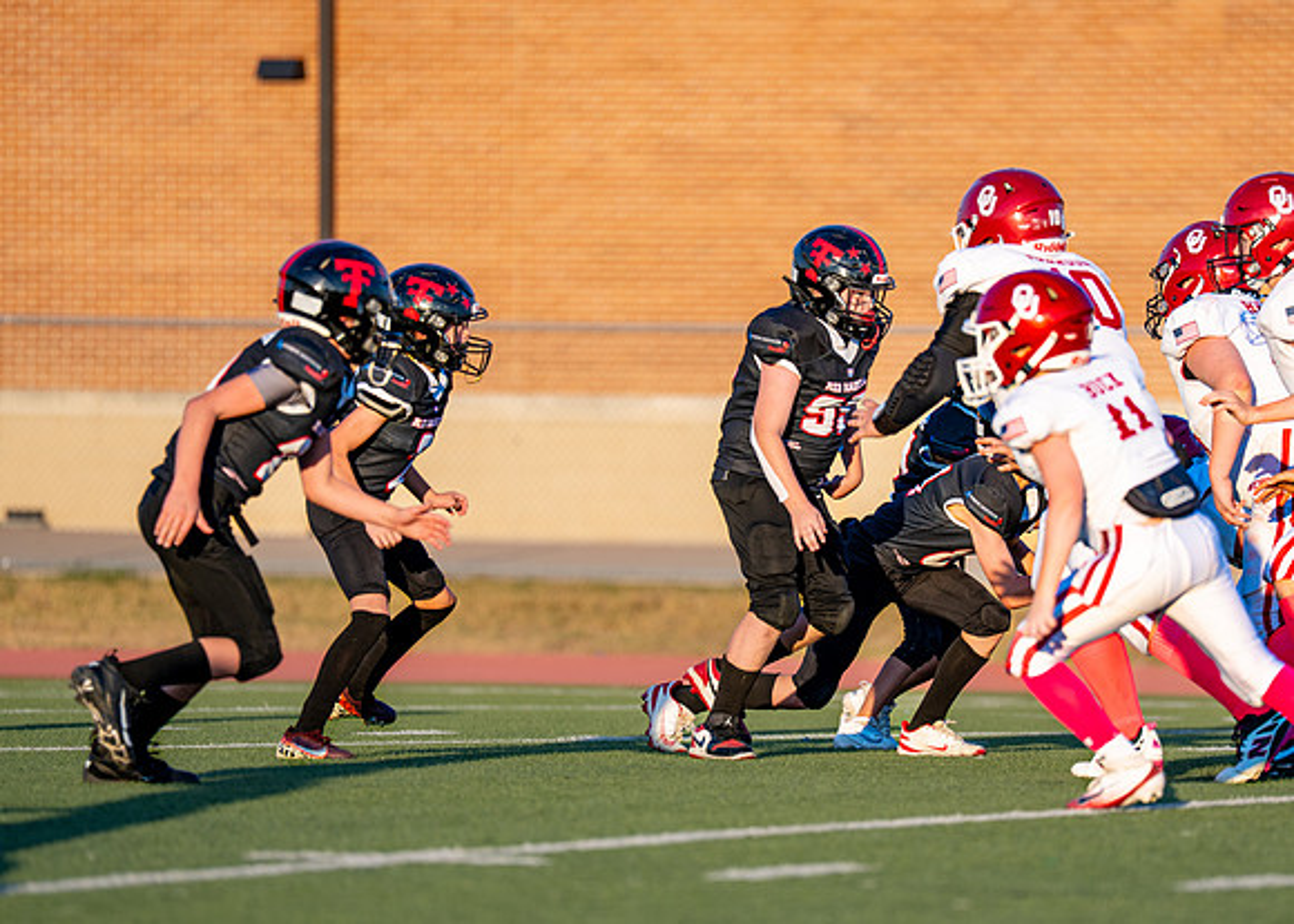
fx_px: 10903
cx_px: 917
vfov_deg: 4.9
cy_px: 525
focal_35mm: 297
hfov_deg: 6.8
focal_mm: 200
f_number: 2.8
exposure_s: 1/1000
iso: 100
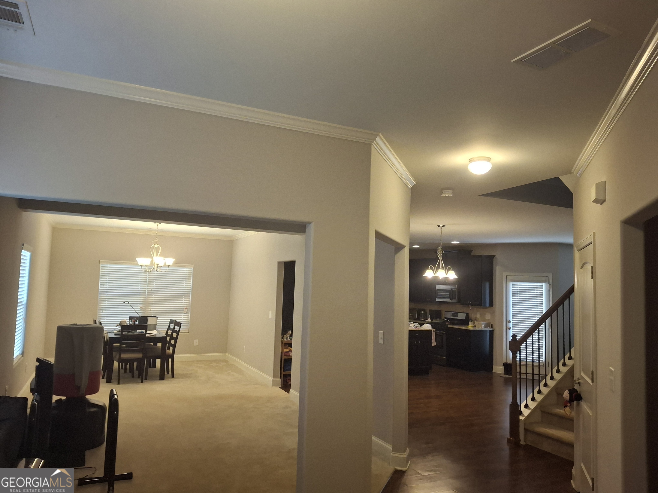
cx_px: 329
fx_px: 475
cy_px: 246
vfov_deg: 54.9
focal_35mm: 25
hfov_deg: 69.4
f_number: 1.8
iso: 250
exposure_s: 1/60
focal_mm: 4.69
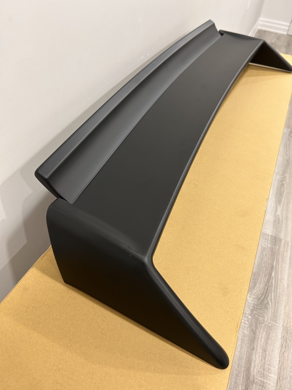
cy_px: 195
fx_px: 292
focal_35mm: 26
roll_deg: -4.3
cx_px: 146
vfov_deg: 67.3
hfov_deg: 53.1
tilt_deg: -43.0
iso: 125
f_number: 1.5
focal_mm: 5.7
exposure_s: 1/60
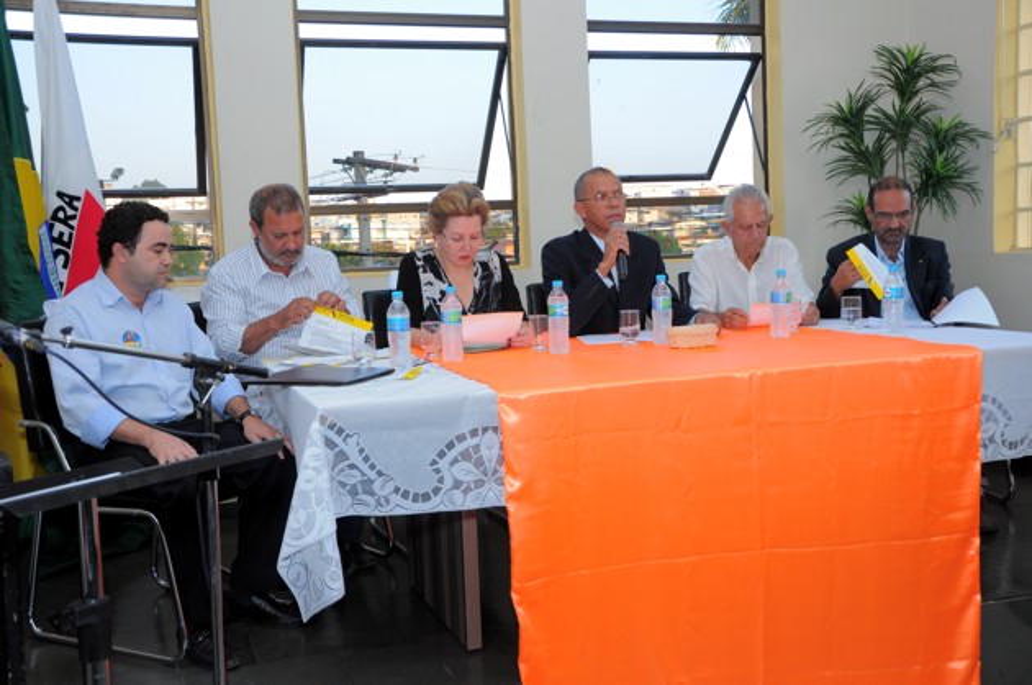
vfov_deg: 35.4
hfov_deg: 51.4
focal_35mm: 38
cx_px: 516
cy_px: 342
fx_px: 1073
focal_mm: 25
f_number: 7.1
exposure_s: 1/100
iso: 640
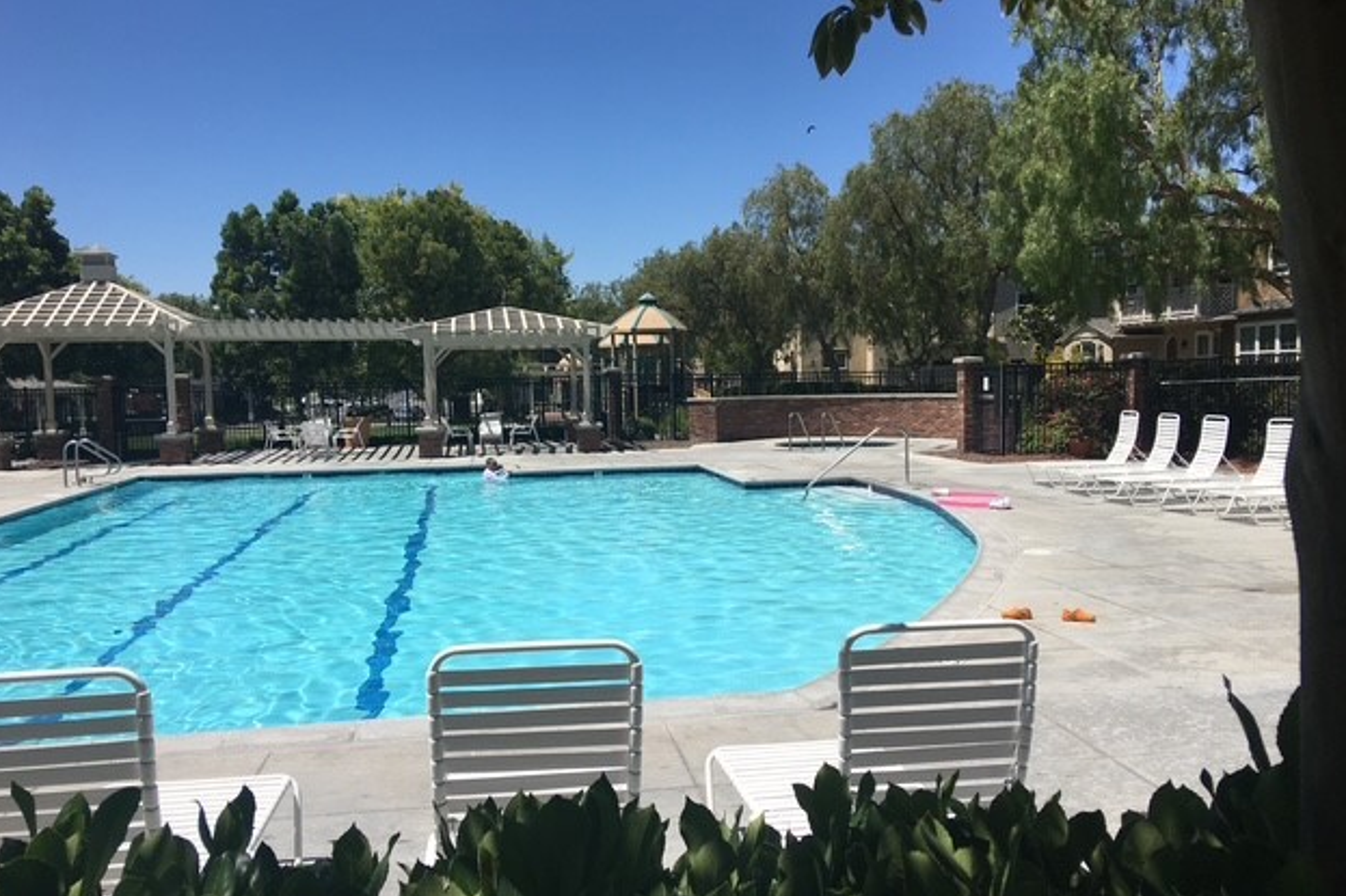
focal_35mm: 31
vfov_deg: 42.3
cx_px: 678
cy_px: 481
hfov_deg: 60.3
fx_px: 1159
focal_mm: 4.15
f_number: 2.2
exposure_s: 1/2653
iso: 25
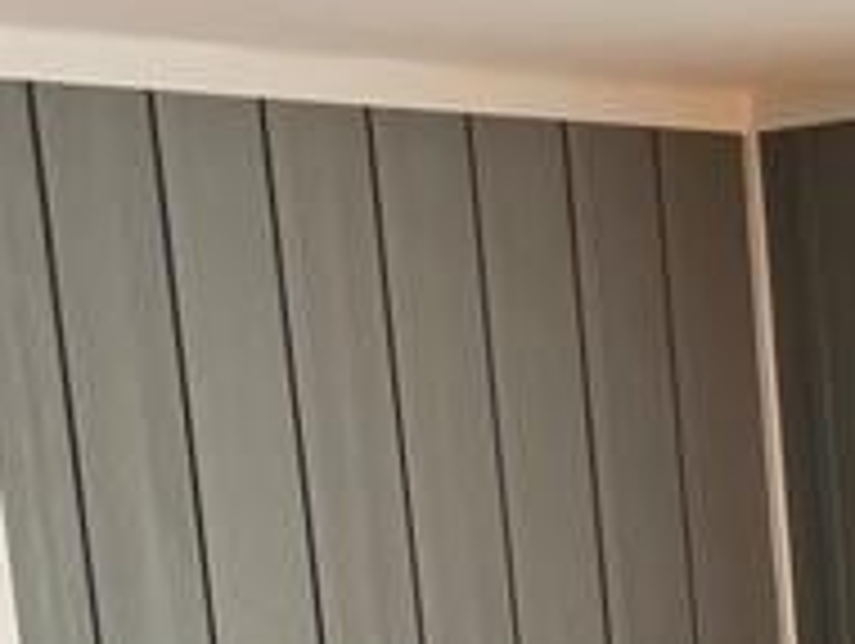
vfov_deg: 9.6
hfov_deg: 13.4
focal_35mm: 140
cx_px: 1215
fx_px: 3462
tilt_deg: -16.2
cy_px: 1428
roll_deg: +2.9
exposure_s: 1/121
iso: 100
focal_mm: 5.7
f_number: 1.5
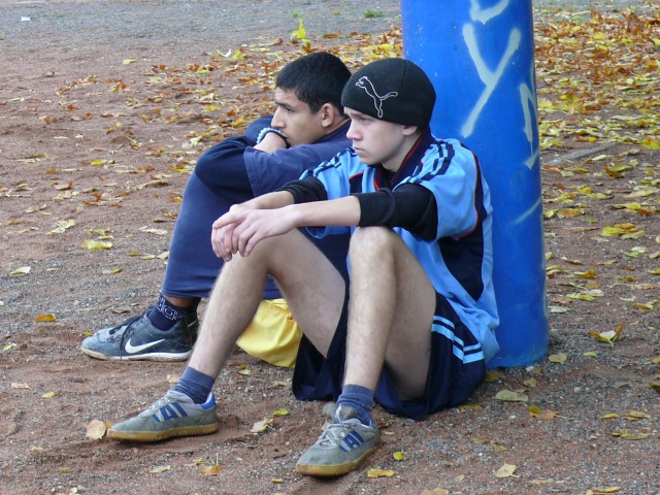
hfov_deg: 14.9
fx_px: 2517
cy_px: 248
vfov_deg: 11.2
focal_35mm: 132
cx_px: 330
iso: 100
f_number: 3.2
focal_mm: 15.6
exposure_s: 1/50
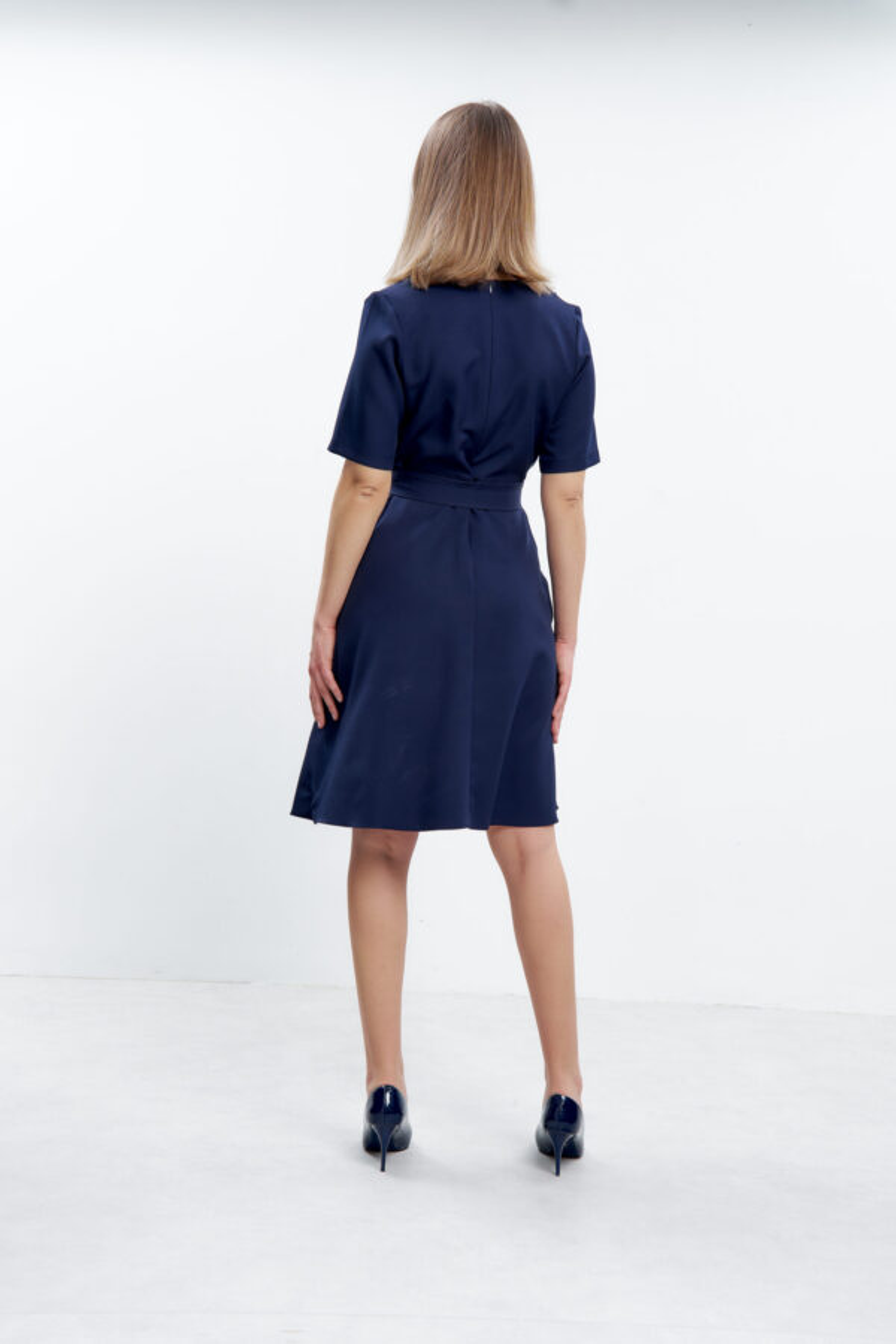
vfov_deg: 43.6
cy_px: 672
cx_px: 448
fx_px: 1680
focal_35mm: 45
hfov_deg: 29.9
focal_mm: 45
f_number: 13
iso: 100
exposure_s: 1/160
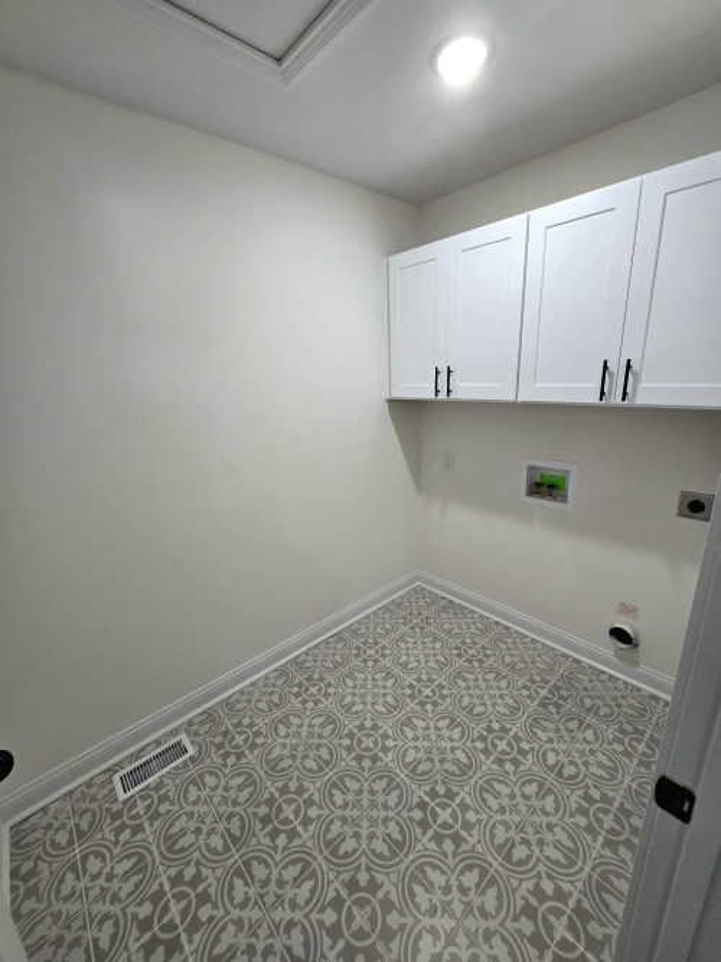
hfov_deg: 89.9
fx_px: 361
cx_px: 360
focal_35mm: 13
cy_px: 481
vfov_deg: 106.2
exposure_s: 1/60.2
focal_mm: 2.2
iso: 160
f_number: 2.2
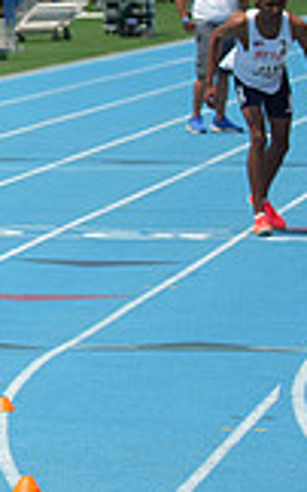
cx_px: -550
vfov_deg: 4.8
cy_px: 196
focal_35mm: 438
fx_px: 5874
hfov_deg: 3.0
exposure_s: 1/2500
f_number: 5.6
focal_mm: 120
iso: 400
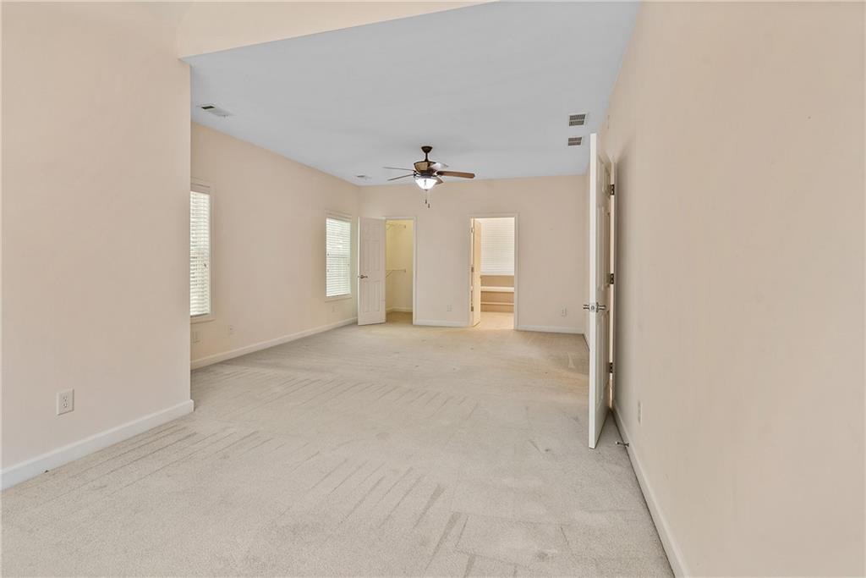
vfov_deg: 73.8
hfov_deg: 96.7
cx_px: 433
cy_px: 289
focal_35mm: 16
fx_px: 385
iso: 200
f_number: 8
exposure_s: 1/4
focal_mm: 16
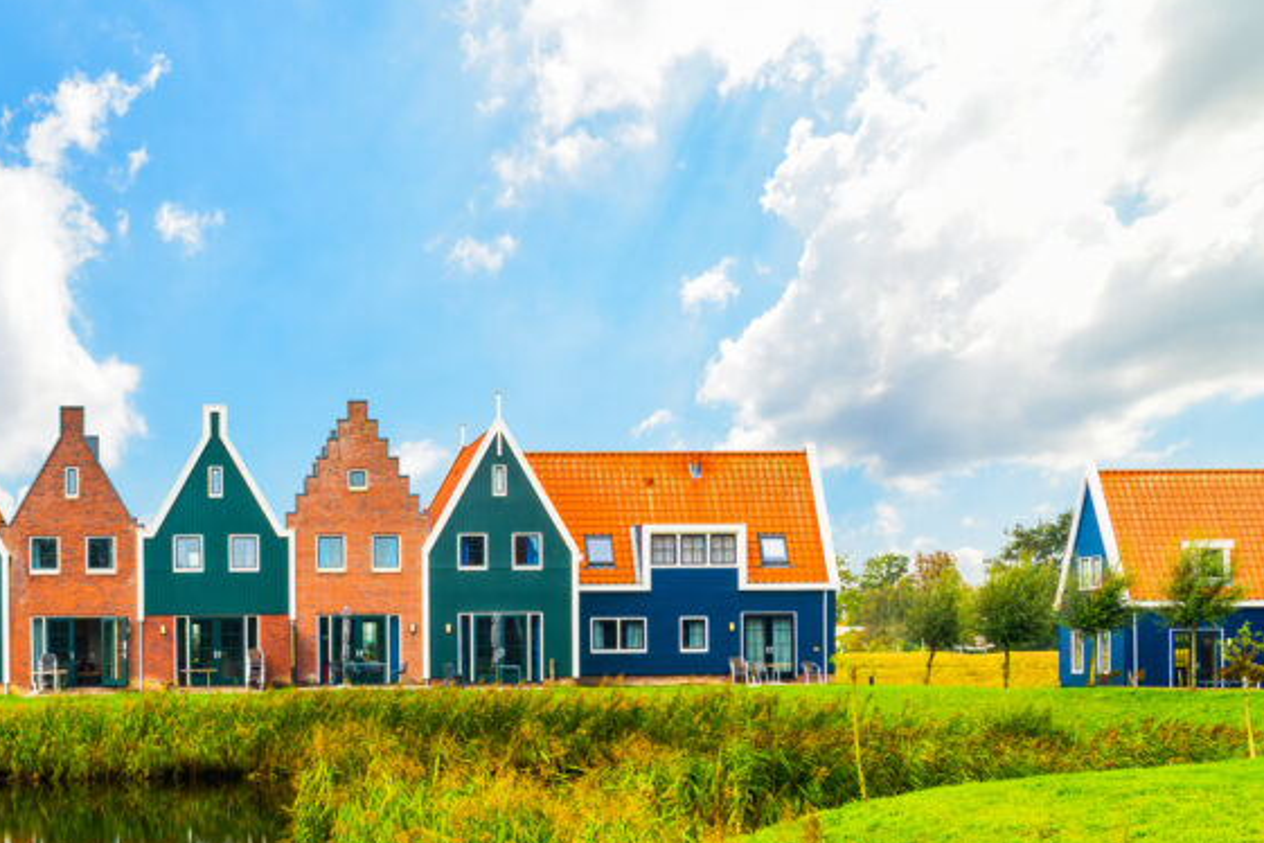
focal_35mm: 61
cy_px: 668
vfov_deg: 22.0
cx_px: 333
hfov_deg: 32.3
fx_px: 2142
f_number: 10
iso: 100
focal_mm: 38
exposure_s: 1/100
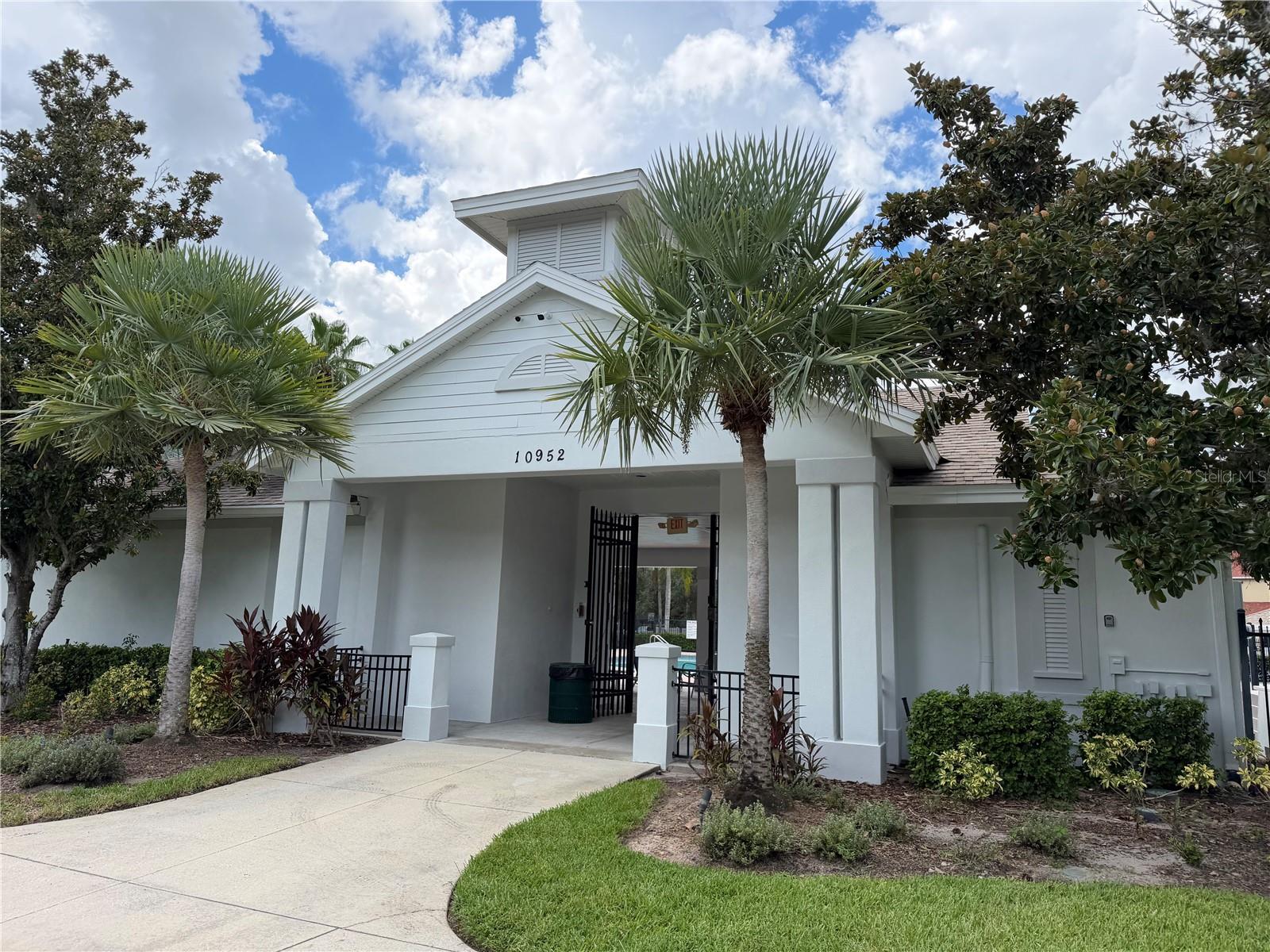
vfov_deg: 56.8
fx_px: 881
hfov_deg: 71.6
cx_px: 635
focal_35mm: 24
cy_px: 476
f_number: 1.78
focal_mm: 6.76
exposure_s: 1/3145
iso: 100
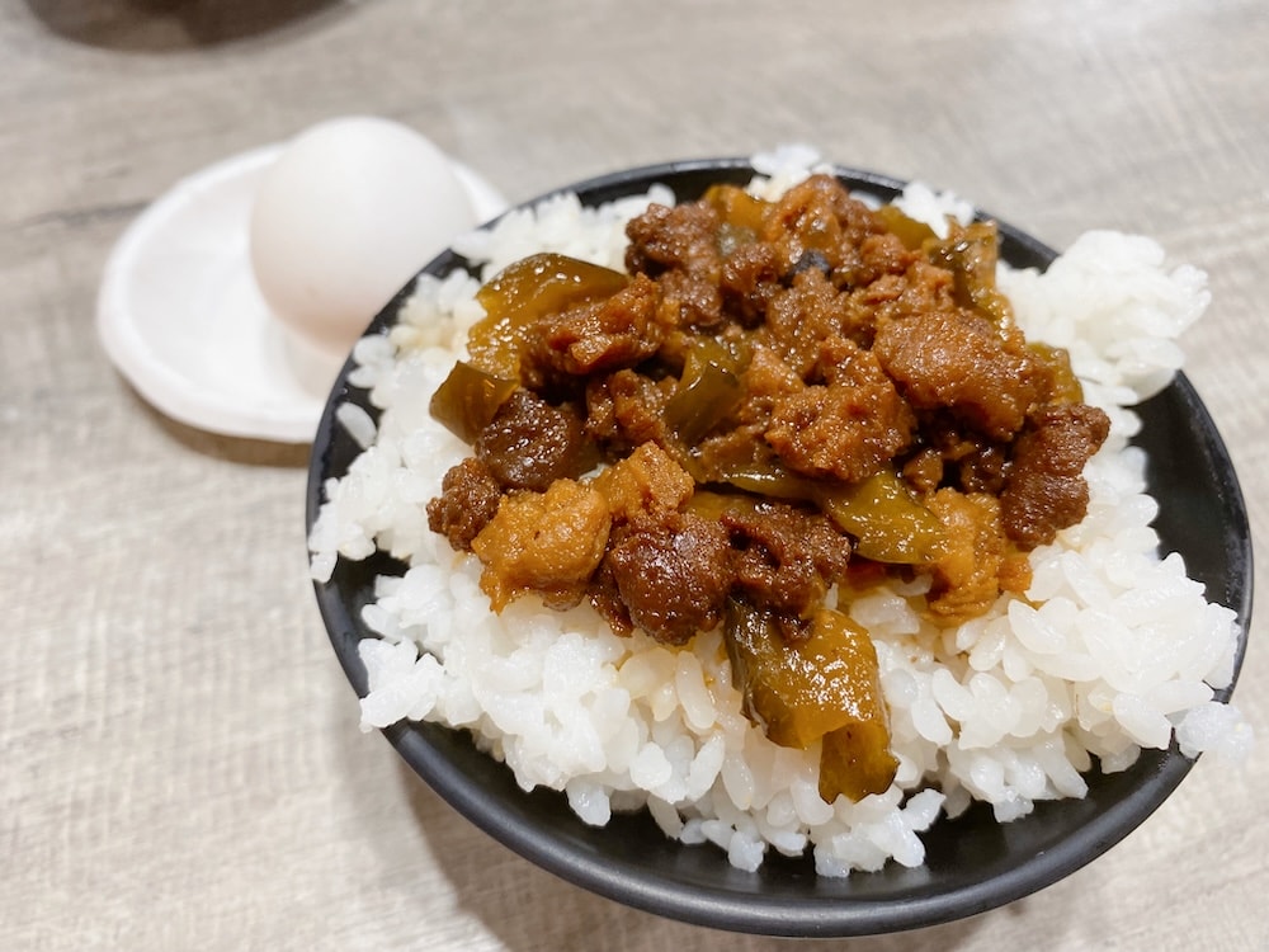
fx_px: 953
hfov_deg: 67.3
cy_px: 476
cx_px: 634
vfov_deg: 53.1
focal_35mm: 26
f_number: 1.8
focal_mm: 4.25
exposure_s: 1/60
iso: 100
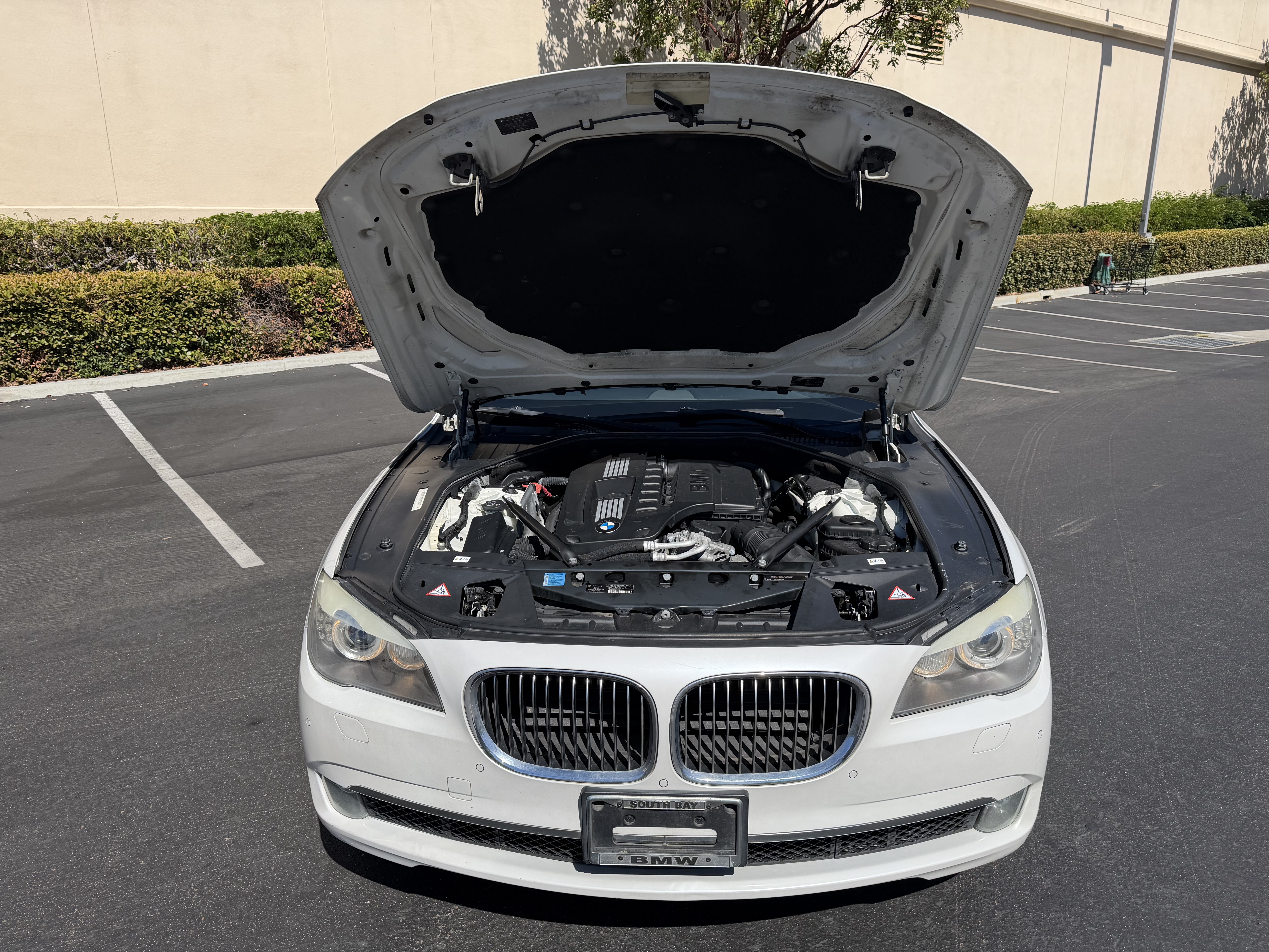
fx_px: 880
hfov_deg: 71.6
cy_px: 476
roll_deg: +0.3
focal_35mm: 24
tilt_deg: -15.9
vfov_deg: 56.8
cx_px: 634
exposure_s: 1/6173
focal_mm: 6.76
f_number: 1.78
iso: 100
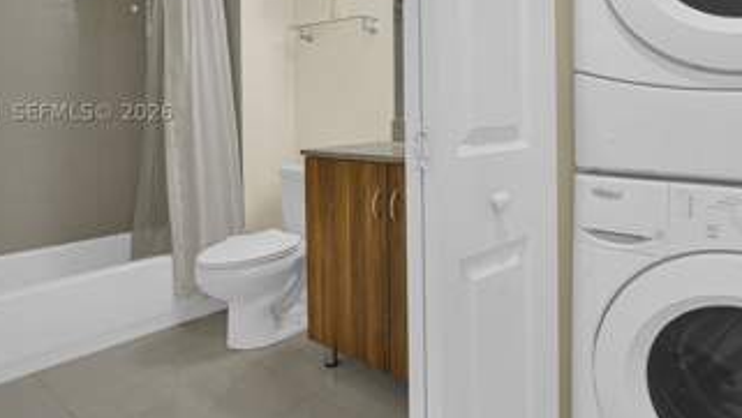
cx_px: 430
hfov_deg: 73.5
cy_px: 110
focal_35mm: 25
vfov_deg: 44.7
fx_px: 492
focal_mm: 16
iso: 1600
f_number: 9
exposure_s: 1/30
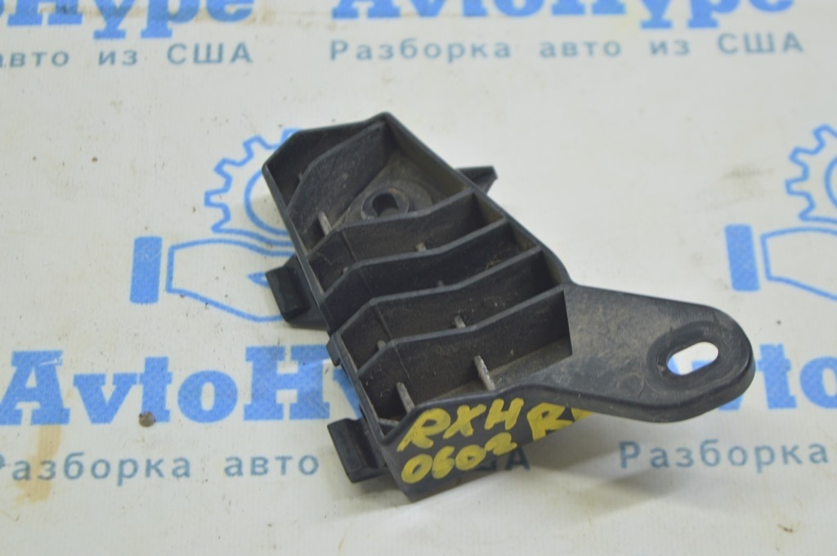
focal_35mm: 82
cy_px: 278
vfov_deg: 16.5
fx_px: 1917
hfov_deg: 24.6
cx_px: 418
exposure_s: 1/20
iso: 400
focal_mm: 55
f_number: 5.6
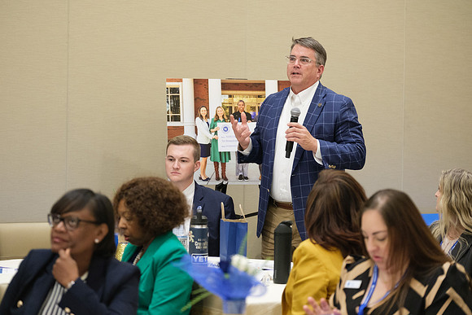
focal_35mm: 142
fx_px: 1862
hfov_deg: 14.4
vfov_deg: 9.7
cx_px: 236
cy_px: 158
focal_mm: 94.5
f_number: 2.8
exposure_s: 1/160
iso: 3200
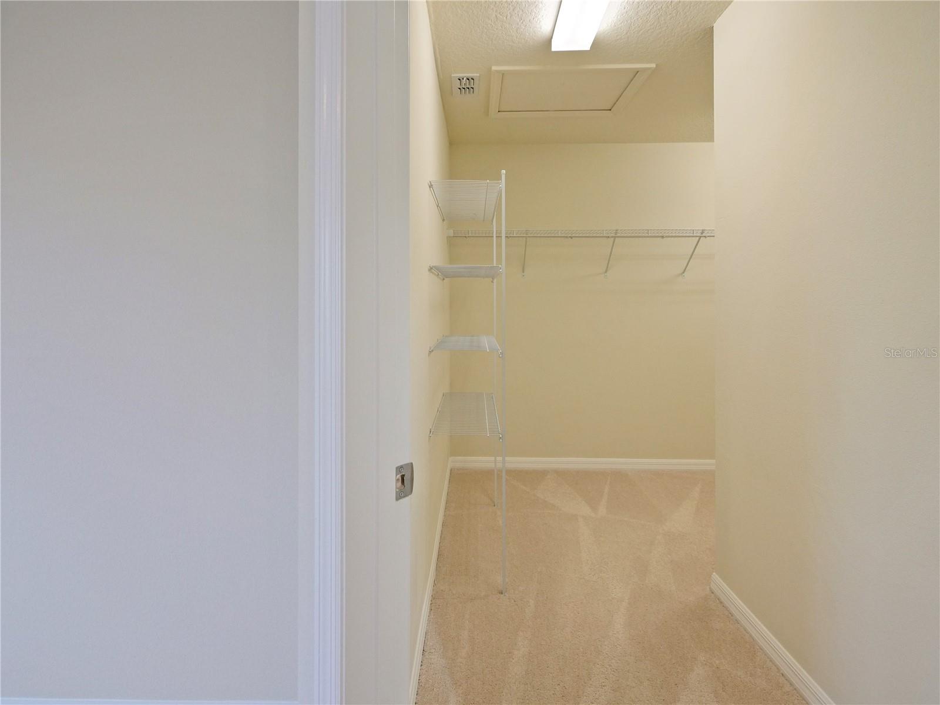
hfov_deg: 94.5
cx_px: 470
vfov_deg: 78.1
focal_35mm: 16
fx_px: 434
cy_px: 352
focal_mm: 8
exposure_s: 1/60
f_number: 4
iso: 800
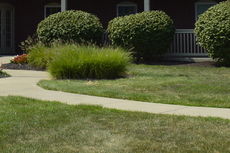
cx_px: 66
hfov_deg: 20.9
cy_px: -78
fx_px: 619
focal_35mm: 97
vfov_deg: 13.3
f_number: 11
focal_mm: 18
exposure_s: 1/500
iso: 320
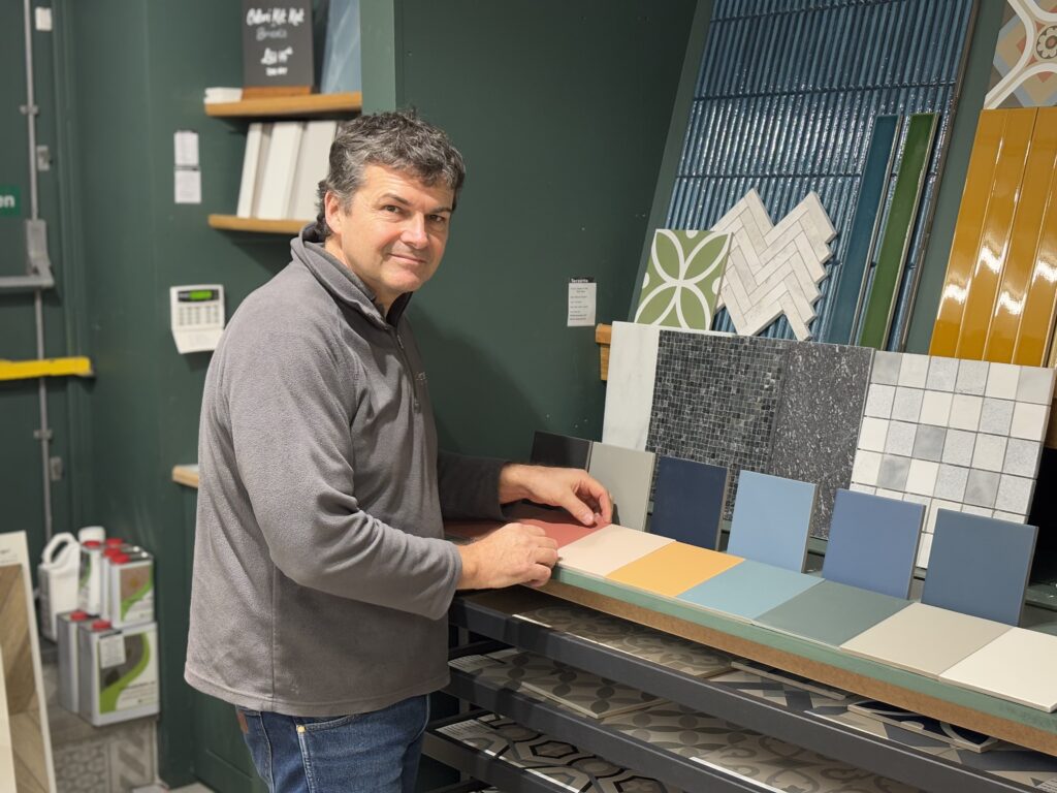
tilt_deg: -7.4
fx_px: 1588
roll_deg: +0.0
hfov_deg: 36.8
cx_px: 528
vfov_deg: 28.0
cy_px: 396
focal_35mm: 52
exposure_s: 1/50
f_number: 1.6
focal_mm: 5.96
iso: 64
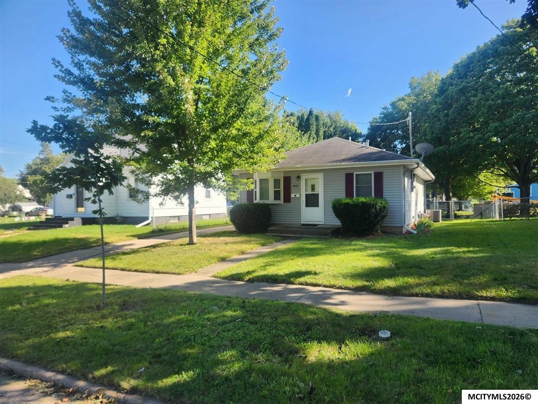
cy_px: 202
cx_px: 269
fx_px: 357
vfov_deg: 58.9
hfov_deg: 73.9
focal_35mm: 23
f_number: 1.8
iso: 20
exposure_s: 1/467
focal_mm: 5.4
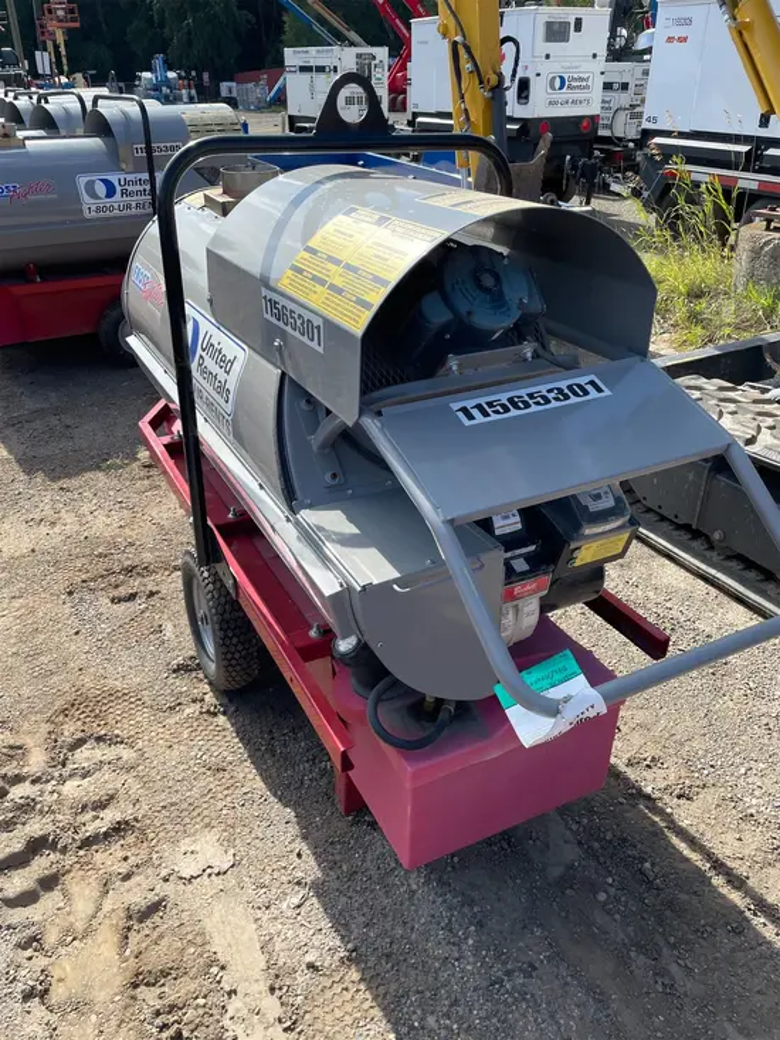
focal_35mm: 26
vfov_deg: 67.3
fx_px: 781
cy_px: 520
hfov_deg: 53.1
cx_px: 390
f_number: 1.6
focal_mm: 4.2
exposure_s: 1/1531
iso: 32
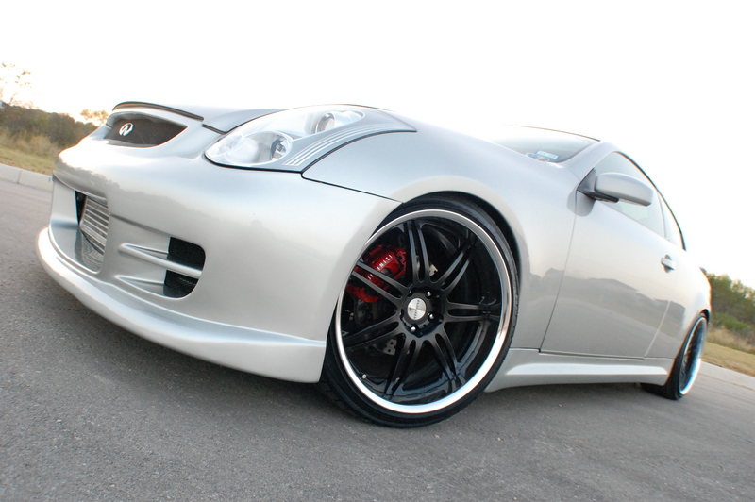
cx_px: 378
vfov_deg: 39.9
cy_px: 251
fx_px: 691
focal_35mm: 33
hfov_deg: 57.3
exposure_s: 1/160
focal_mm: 22
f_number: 5.6
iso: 1600
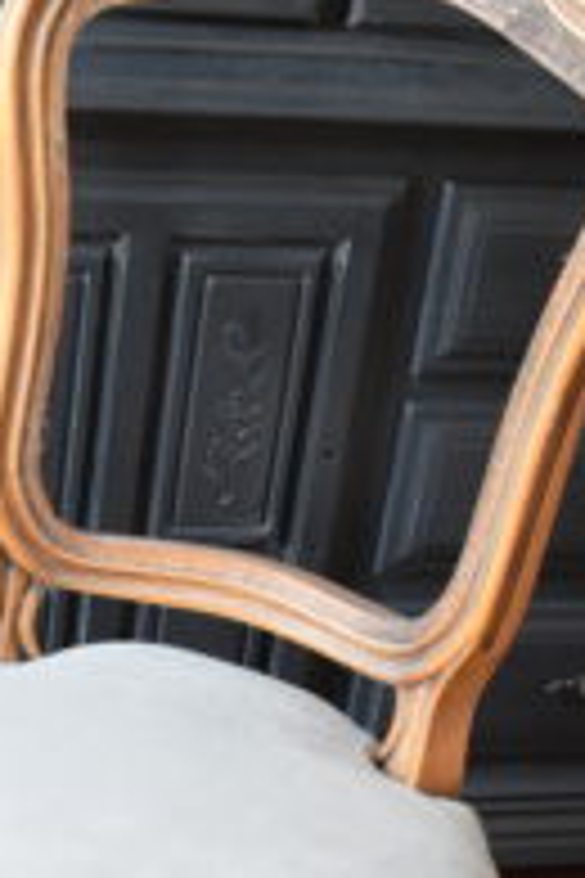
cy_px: 833
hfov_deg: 15.3
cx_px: 56
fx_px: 2152
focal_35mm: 88
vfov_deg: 22.4
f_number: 7.1
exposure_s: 1/25
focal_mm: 23
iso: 3200
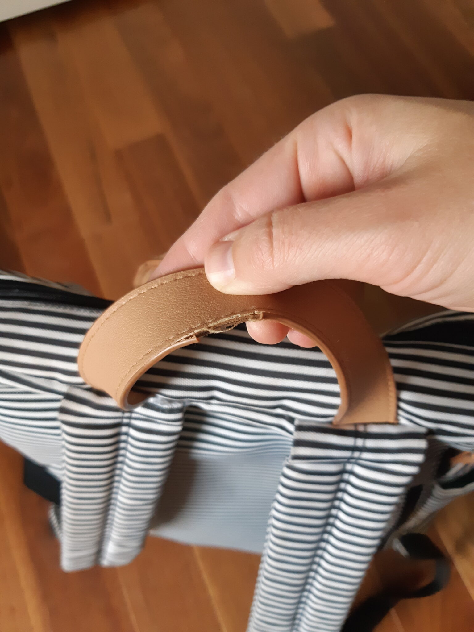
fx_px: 475
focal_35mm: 26
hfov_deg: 53.1
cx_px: 237
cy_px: 316
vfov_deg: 67.3
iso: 320
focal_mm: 3.93
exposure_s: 1/60
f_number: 1.7
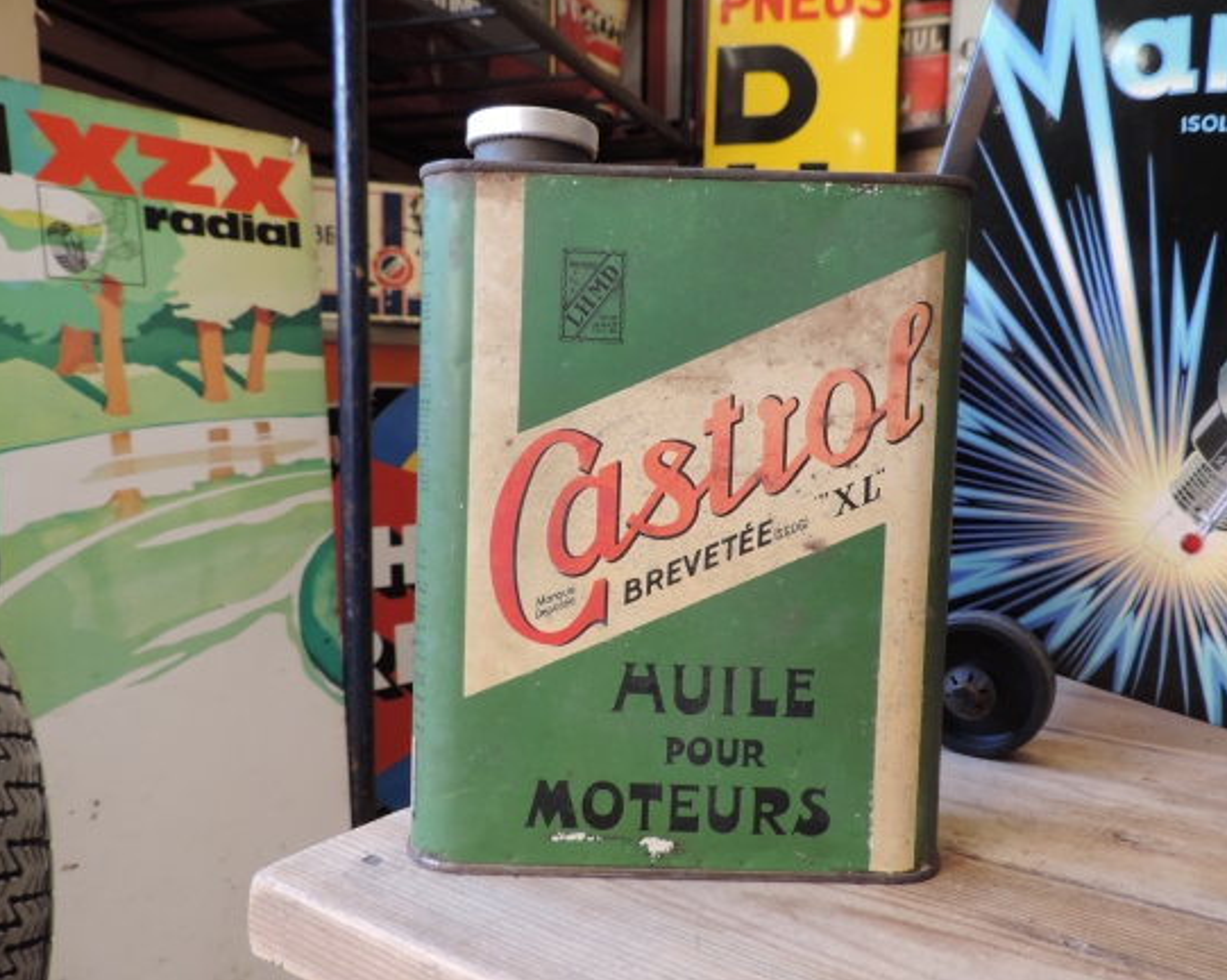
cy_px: 474
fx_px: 943
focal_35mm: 26
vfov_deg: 54.9
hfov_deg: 66.0
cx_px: 640
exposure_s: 1/30
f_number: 3
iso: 140
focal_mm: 4.3
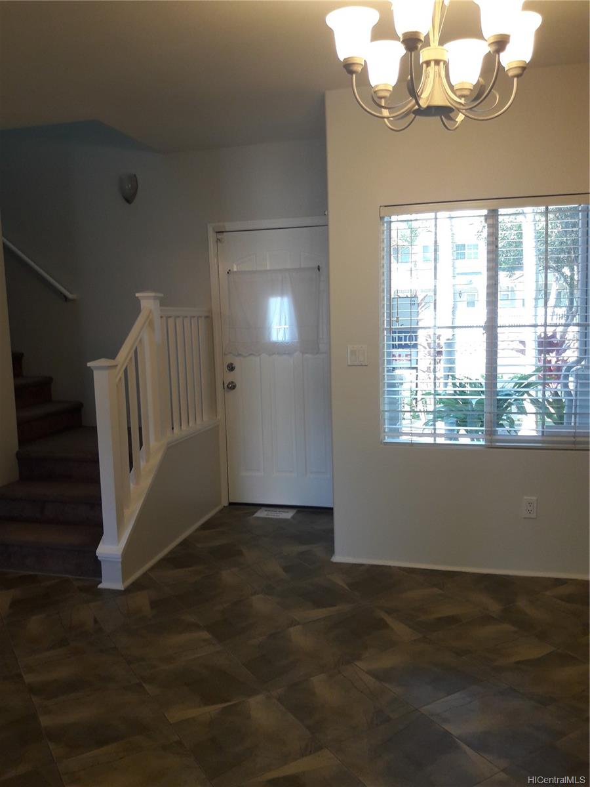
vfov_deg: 63.4
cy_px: 394
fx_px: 636
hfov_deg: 49.7
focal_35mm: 28
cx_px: 295
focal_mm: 3.7
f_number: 1.9
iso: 64
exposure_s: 1/60
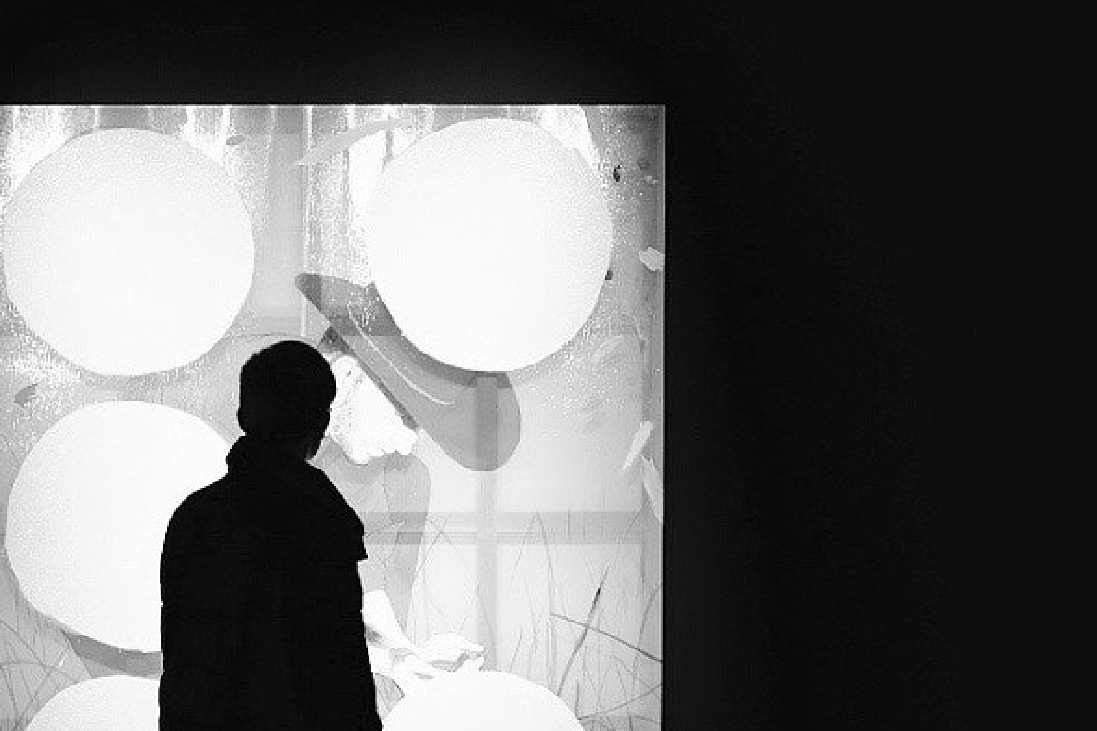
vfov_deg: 20.3
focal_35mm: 65
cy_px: 732
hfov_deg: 30.6
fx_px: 1981
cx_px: 316
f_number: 1.4
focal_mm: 16
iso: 400
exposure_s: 1/60
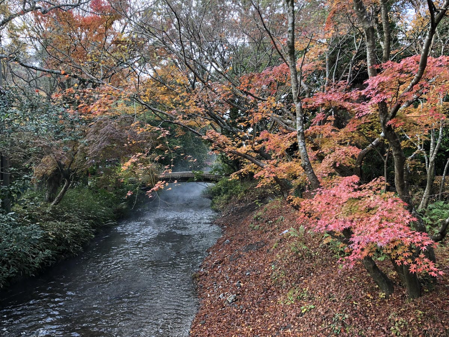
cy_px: 168
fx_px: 363
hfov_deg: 63.4
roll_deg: +1.5
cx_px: 224
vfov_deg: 49.7
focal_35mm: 28
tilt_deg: -3.2
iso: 50
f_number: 1.8
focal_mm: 3.99
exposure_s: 1/120
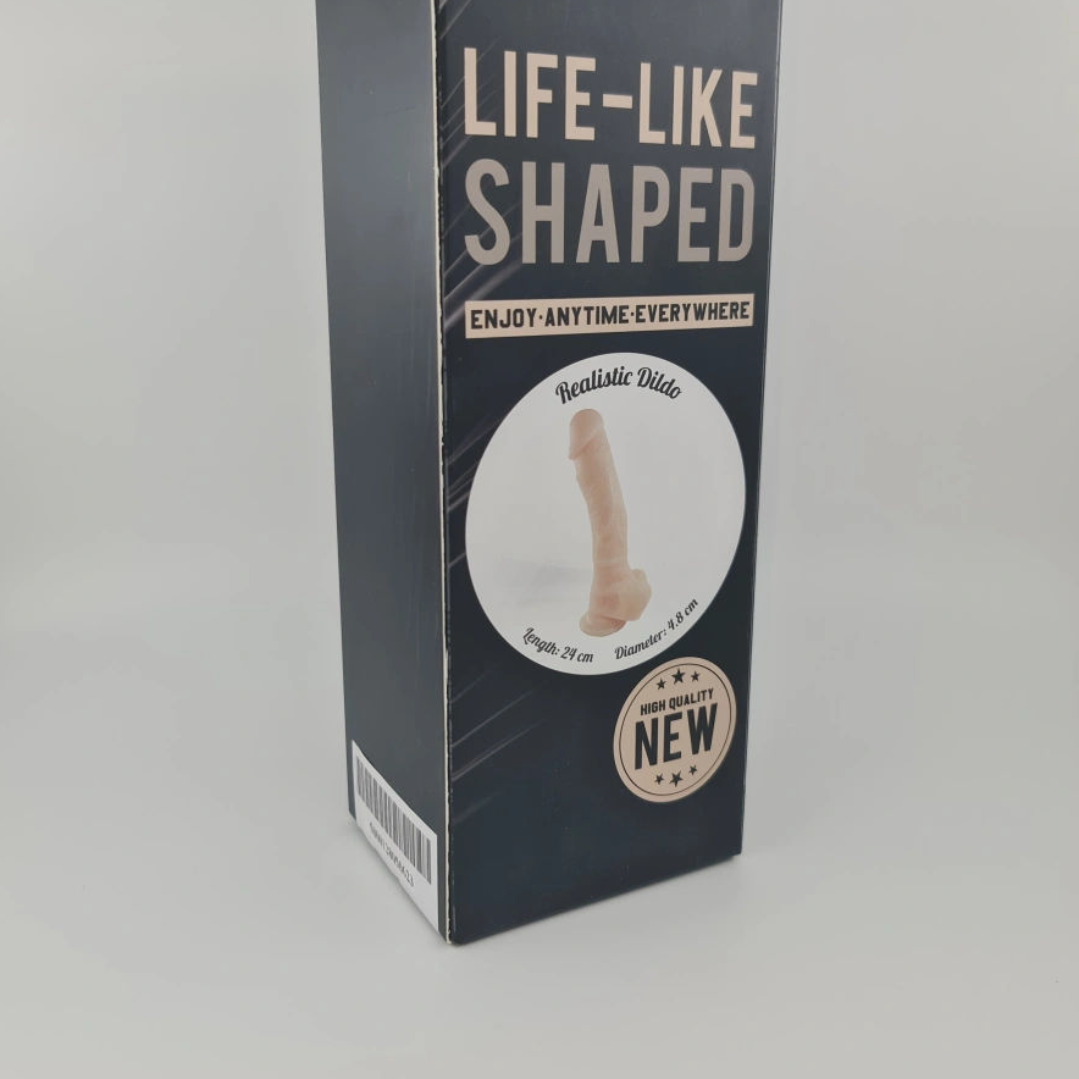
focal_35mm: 30
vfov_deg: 53.9
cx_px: 535
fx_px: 1058
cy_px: 475
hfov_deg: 54.0
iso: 50
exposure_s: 1/246
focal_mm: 7
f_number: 1.8
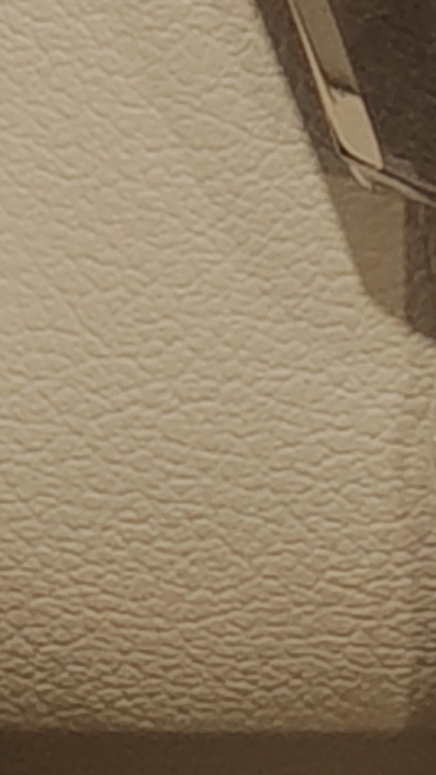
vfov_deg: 5.0
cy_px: -407
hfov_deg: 2.8
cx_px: 711
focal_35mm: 432
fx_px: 8887
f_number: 1.88
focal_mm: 5.56
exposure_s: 1/120
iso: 95
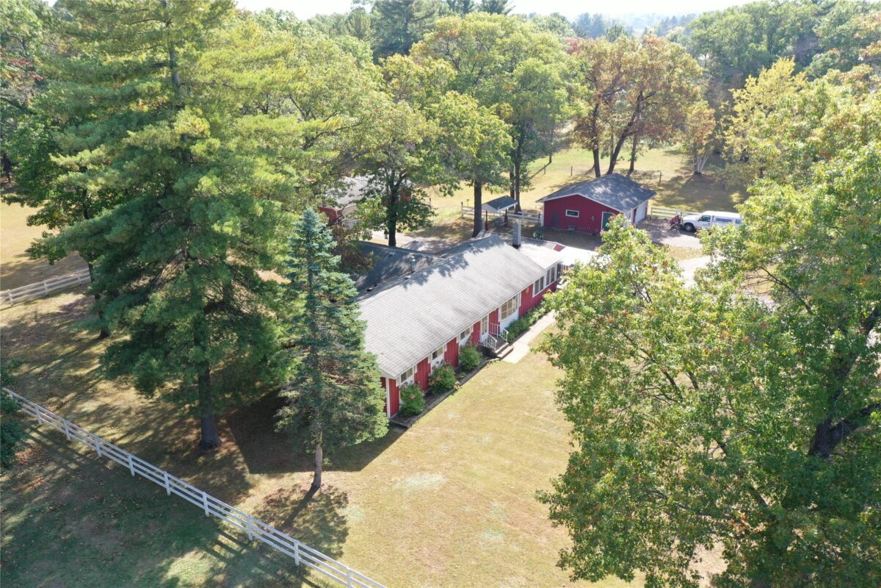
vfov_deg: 46.4
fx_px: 685
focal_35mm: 28
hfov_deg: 65.5
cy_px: 294
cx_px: 440
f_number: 5
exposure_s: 1/100
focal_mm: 10.26
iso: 100
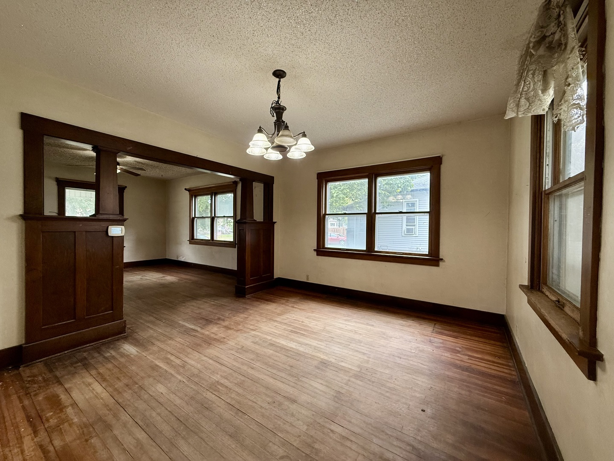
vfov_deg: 85.7
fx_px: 248
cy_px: 230
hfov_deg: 102.1
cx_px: 307
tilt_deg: -1.3
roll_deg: -0.4
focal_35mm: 14
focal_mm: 2.22
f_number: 2.2
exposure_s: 1/120
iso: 320
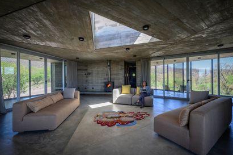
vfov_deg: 77.2
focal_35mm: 15
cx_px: 121
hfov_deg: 100.4
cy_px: 77
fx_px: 97
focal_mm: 14
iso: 100
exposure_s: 1/15
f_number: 11
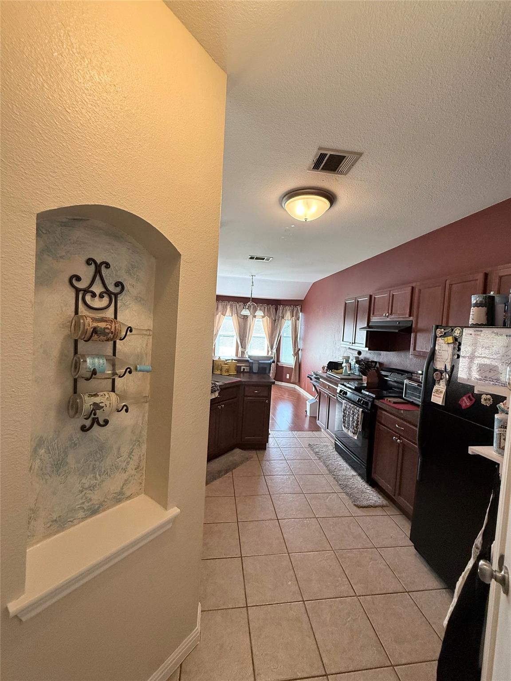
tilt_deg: -2.6
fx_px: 276
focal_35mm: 14
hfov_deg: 85.7
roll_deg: -3.9
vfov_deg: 102.1
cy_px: 340
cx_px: 256
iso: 320
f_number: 2.2
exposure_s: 1/120
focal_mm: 2.22
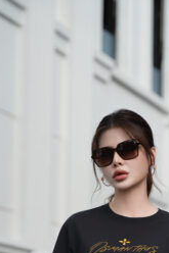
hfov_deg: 8.5
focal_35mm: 162
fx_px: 1142
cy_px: 231
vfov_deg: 12.6
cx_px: 117
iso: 100
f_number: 2.8
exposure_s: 1/2000
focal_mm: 67
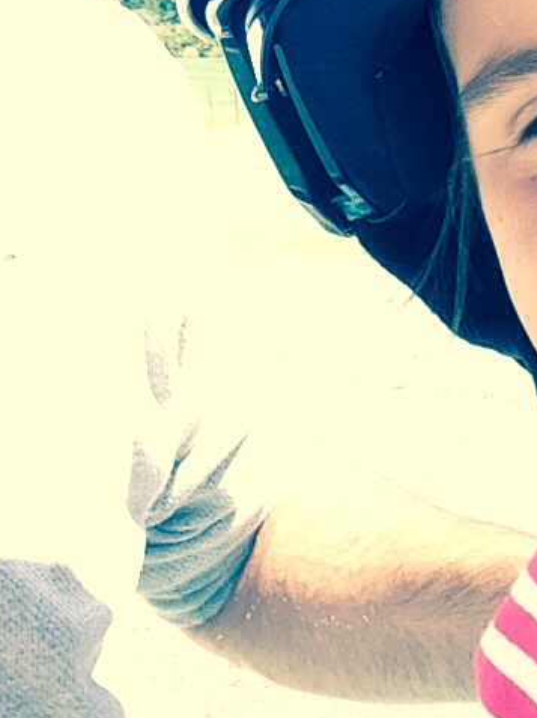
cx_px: 84
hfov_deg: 15.6
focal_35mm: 94
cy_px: 26
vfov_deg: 20.3
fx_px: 1947
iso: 32
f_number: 2.4
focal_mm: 2.18
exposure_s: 1/229
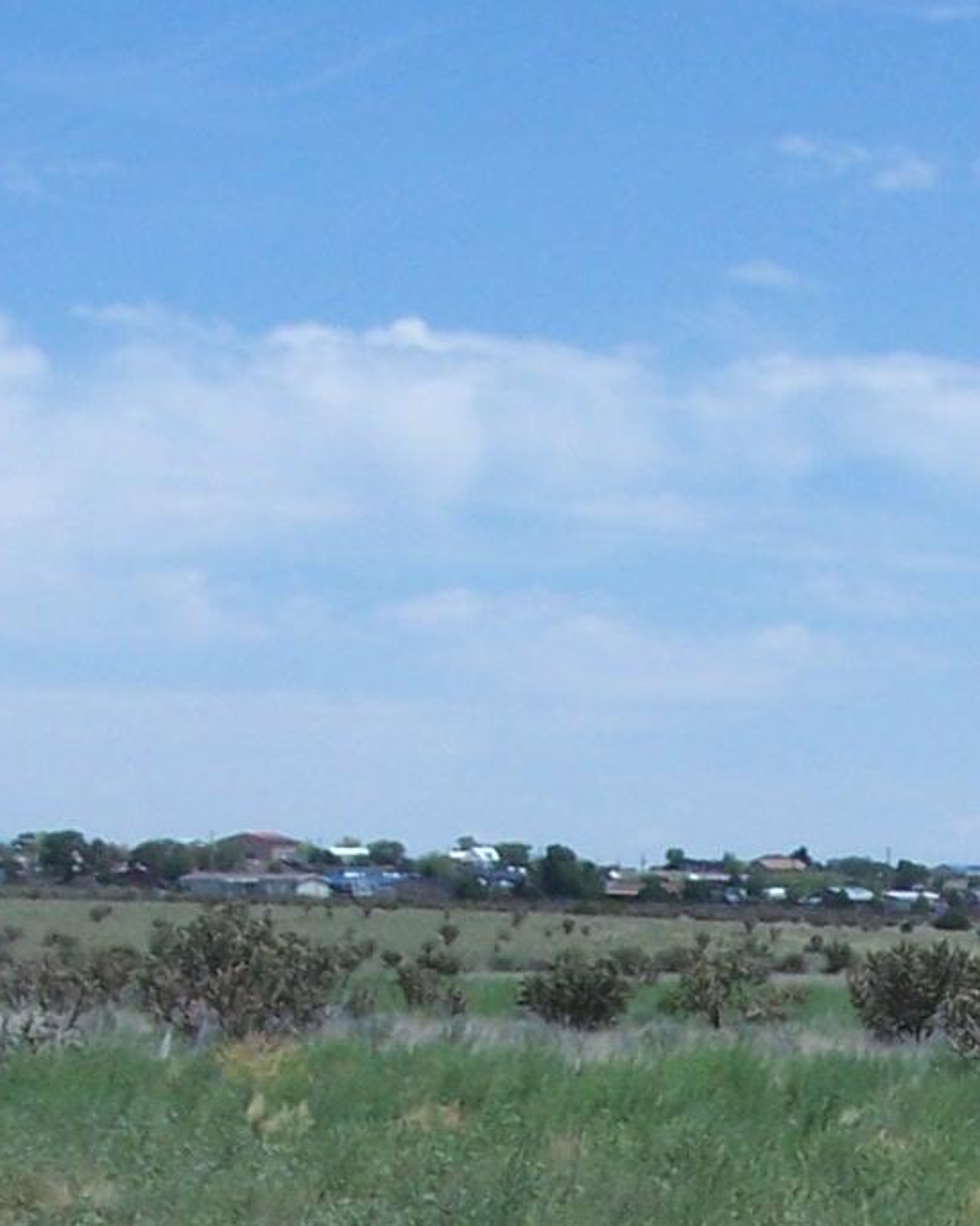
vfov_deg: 15.0
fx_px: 4533
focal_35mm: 125
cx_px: 810
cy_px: 1317
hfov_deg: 12.3
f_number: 4
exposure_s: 1/1000
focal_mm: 6.3
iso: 80
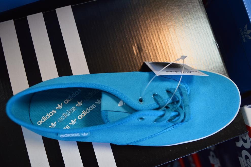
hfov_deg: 57.3
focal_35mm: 33
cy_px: 84
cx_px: 126
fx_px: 230
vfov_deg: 39.9
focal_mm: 22
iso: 400
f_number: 3.8
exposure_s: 1/40
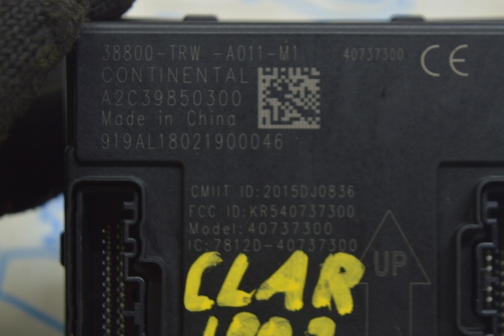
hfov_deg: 28.1
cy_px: 168
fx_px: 1007
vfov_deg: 18.9
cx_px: 252
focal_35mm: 72
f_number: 5.6
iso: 400
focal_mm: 48
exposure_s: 1/20
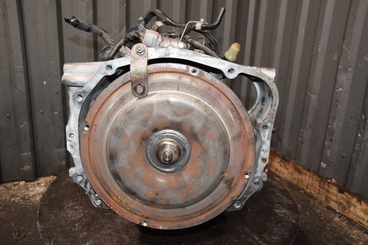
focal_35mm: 38
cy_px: 122
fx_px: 383
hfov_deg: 51.3
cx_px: 184
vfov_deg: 35.5
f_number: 5.6
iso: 1600
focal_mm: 25
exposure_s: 1/60
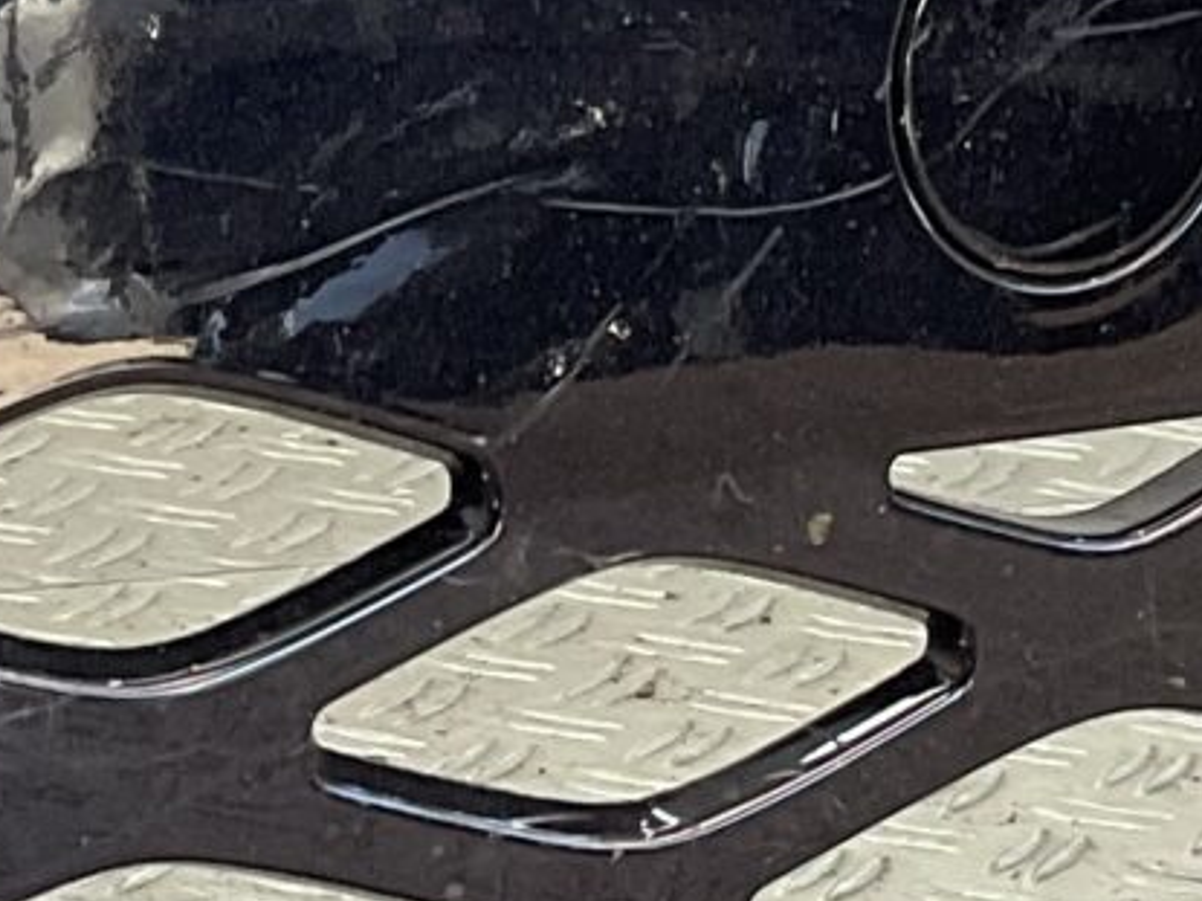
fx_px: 6214
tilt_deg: -18.8
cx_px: 466
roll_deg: -4.0
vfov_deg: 8.3
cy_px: 614
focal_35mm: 179
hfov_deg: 11.0
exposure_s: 1/120
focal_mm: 3
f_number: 1.8
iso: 40
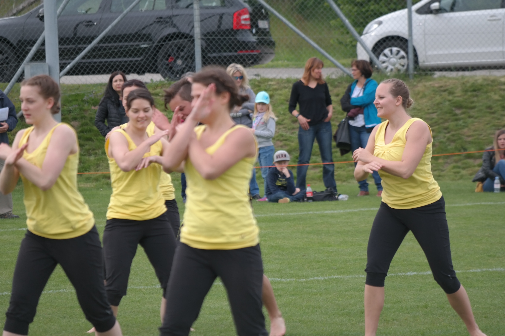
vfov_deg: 4.5
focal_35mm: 308
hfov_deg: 6.7
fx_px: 4319
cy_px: 168
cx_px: 252
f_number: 5.6
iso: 200
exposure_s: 1/250
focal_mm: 200
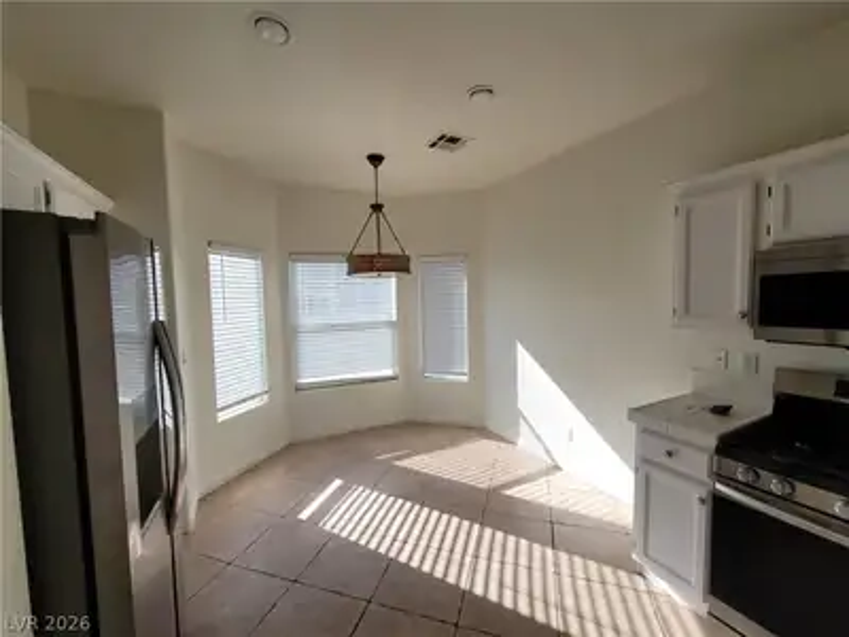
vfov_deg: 89.9
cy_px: 318
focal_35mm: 13
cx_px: 424
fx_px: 319
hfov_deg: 106.2
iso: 64
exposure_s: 1/548
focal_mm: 2.2
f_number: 2.2
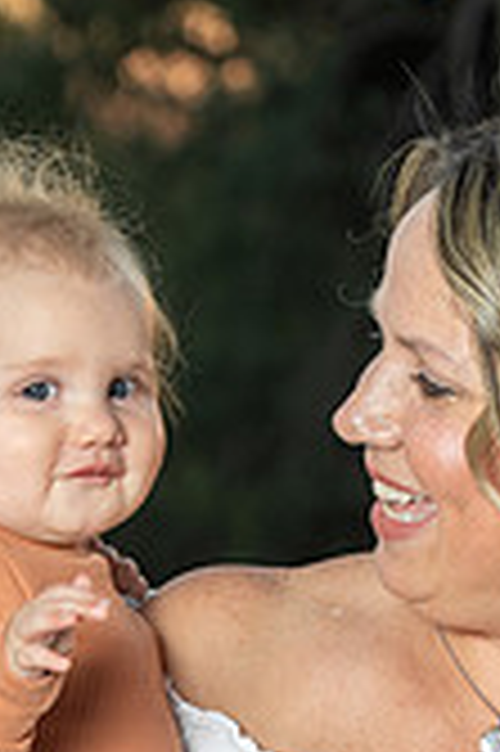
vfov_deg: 7.2
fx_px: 5908
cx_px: 374
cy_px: 928
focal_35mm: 283
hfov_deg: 4.8
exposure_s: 1/160
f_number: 5
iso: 250
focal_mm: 105
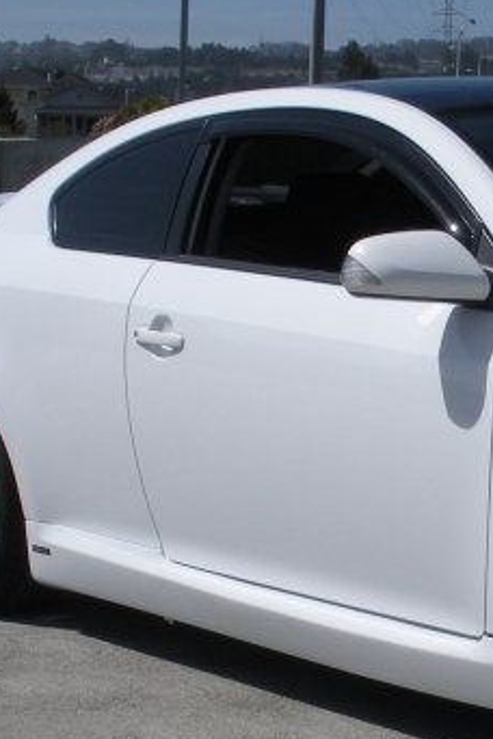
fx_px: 2300
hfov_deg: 12.0
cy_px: 491
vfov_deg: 18.2
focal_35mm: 112
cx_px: 595
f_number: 5.6
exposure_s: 1/686
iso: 64
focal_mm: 6.3
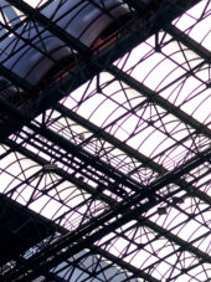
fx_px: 1237
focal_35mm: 152
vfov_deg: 13.0
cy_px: 155
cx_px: 159
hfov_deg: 9.7
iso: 320
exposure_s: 1/8000
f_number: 1.8
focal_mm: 35
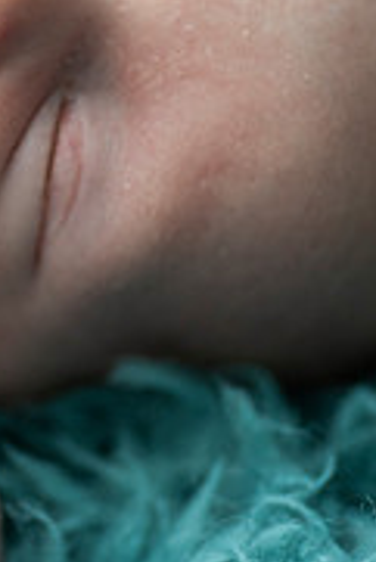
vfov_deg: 9.1
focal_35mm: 224
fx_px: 3502
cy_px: 50
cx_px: -25
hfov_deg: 6.1
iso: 1000
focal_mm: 90
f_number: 3.8
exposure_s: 1/250
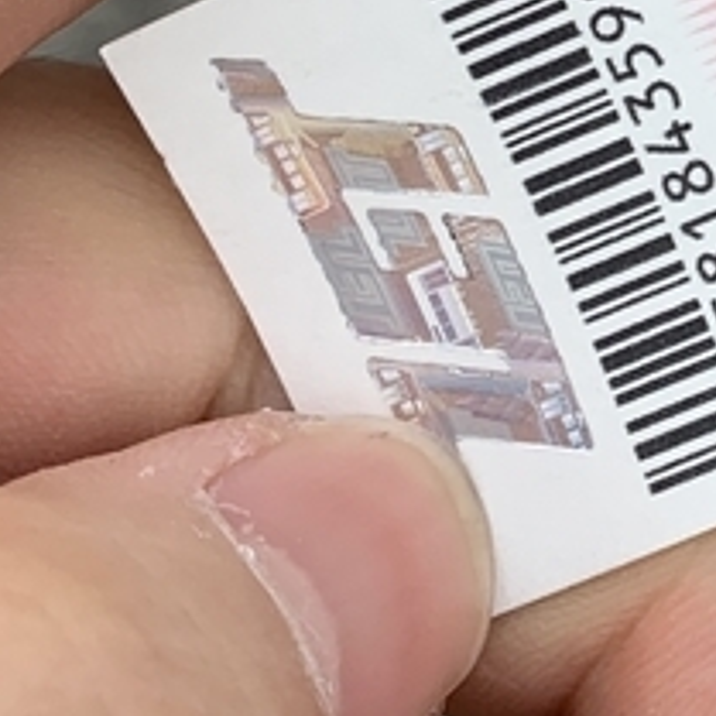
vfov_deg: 12.8
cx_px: 1209
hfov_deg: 12.3
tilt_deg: -66.3
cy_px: -209
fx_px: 3089
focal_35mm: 132
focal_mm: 4.25
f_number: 1.8
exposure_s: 1/388
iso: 25
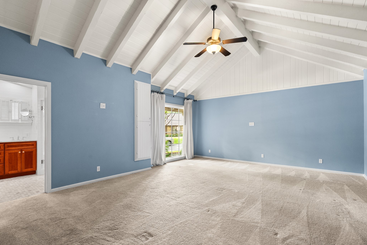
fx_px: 173
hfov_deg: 93.2
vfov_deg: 70.4
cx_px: 177
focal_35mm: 17
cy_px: 129
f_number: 9
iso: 800
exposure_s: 1/1.67
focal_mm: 16
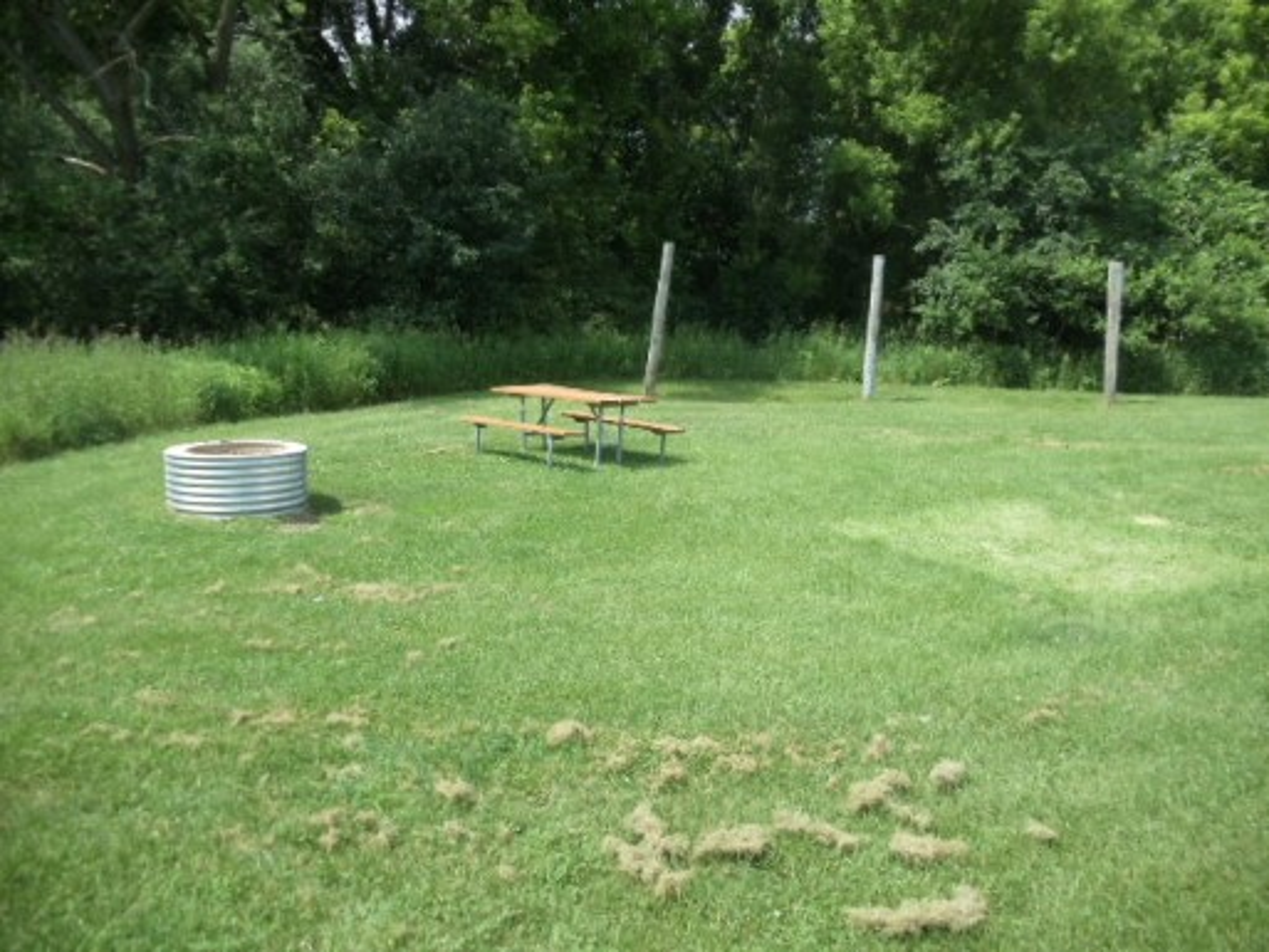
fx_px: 1613
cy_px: 476
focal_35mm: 44
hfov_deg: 42.9
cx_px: 634
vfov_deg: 32.9
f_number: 7.1
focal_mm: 6
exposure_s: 1/100
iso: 80
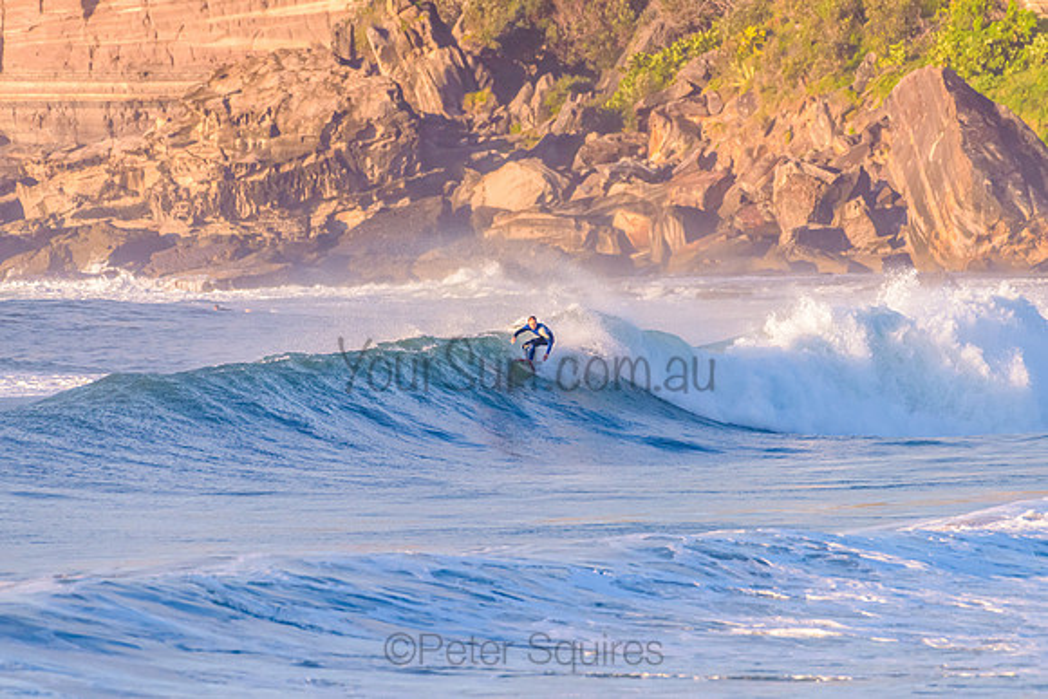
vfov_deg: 2.3
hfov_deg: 3.4
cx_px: 524
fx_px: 17703
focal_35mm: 608
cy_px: 349
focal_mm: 500
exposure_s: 1/2000
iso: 560
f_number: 5.6
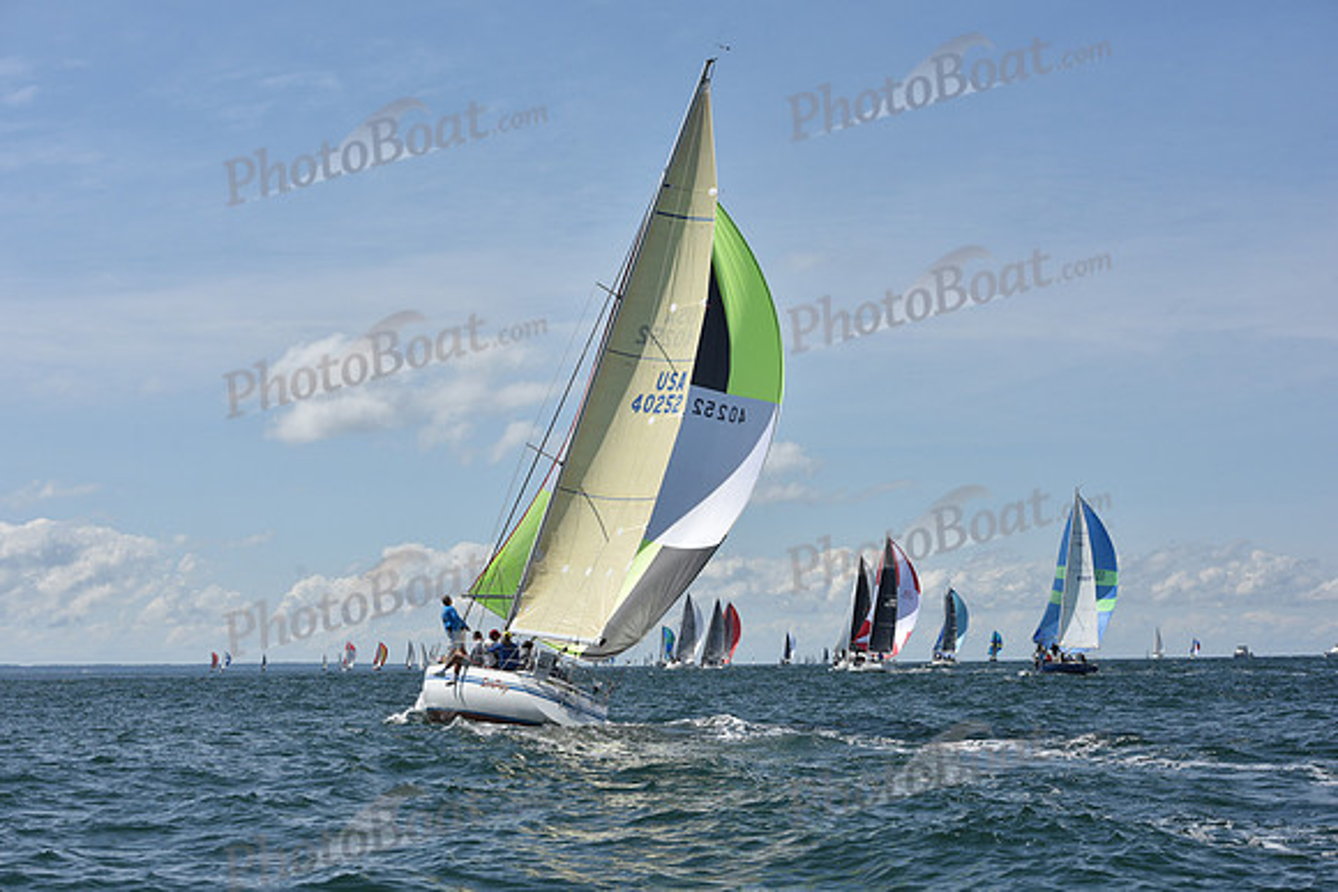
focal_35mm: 70
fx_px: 2602
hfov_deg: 28.8
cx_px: 669
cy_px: 446
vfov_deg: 19.5
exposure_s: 1/1250
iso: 250
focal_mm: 70
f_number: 9
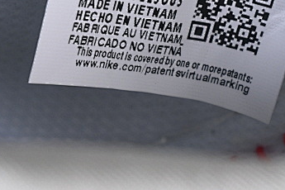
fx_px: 1860
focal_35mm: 235
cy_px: 19
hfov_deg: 8.7
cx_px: 210
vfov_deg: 5.8
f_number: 7.1
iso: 160
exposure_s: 1/80
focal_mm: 50
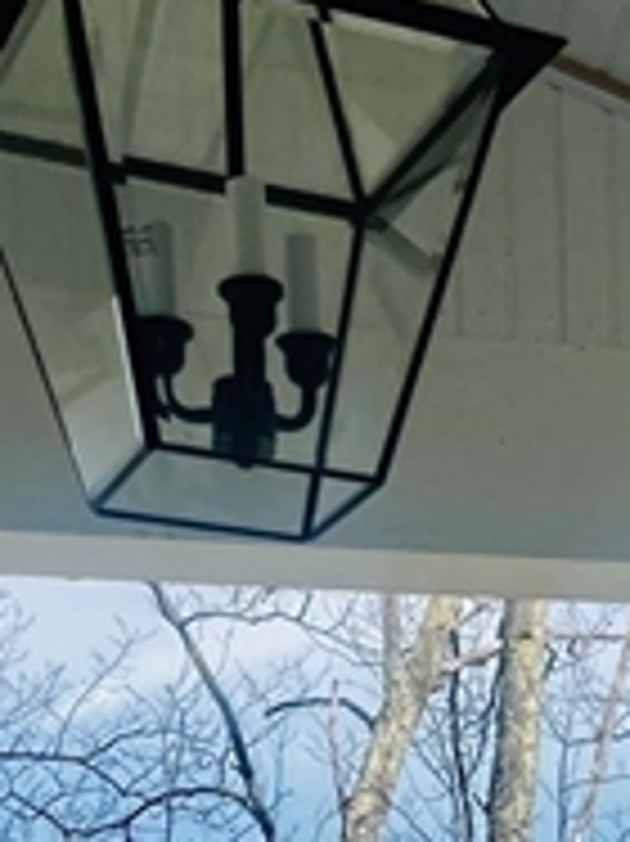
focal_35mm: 107
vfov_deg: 16.4
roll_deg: +1.0
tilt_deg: -2.8
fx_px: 2599
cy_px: 1351
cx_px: 814
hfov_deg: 13.3
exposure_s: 1/2463
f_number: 1.6
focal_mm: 5.1
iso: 50
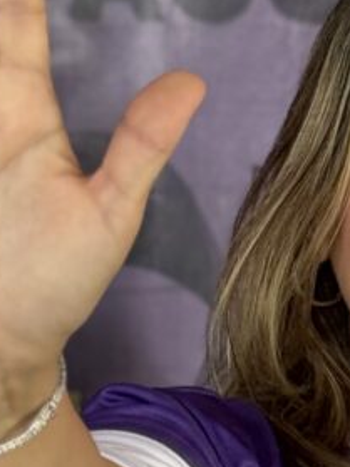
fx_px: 3562
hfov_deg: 5.6
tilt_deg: -1.7
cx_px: 511
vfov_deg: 7.4
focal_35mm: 264
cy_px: 582
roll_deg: +1.1
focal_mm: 6.76
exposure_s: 1/60
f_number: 1.78
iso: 64
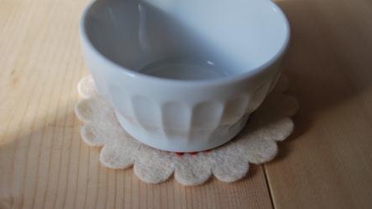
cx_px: 187
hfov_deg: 45.5
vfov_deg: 26.5
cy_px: 85
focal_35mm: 45
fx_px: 444
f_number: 5.6
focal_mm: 28
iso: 160
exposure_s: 1/125
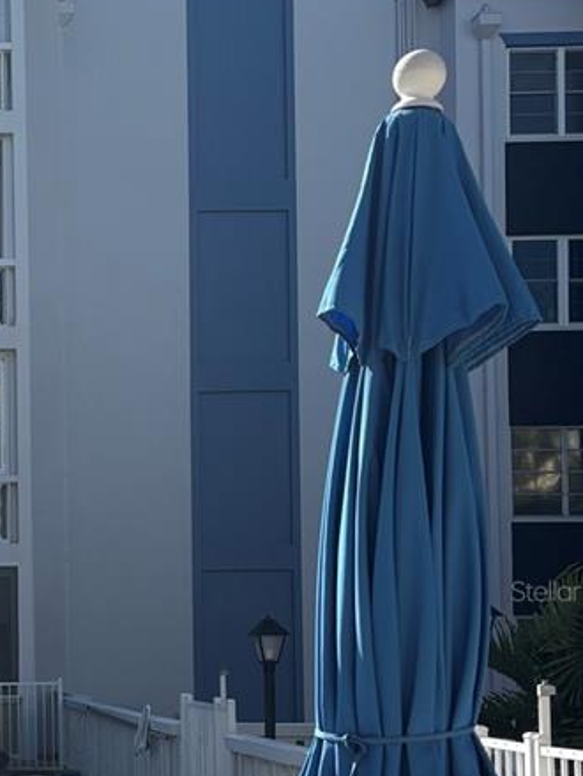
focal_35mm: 71
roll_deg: +0.2
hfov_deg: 19.3
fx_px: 1592
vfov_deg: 27.0
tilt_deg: +2.3
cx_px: -159
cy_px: 590
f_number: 1.6
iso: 50
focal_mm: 5.96
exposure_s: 1/3788
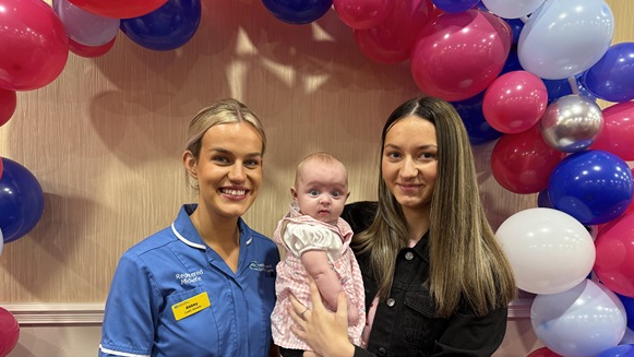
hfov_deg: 69.9
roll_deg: -1.3
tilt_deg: -3.6
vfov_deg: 42.7
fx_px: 454
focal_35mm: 27
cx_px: 314
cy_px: 212
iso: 200
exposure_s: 1/50
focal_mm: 6.76
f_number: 1.78
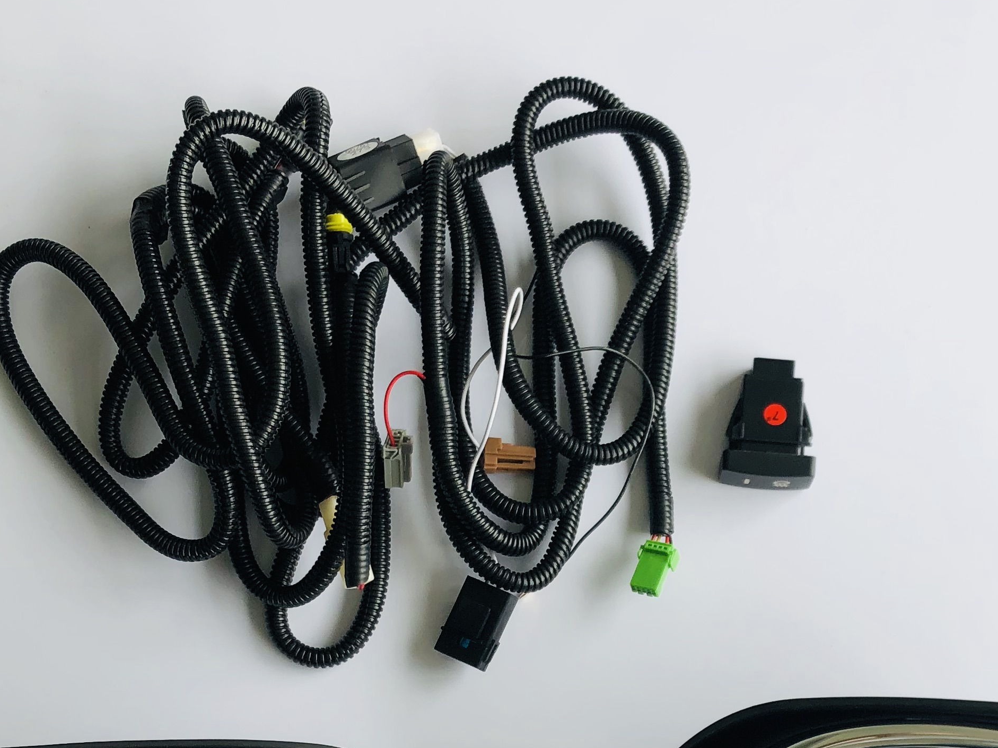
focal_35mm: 60
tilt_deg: -81.0
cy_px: 599
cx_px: 576
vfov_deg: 24.0
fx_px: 1730
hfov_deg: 32.1
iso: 25
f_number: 1.8
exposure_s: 1/120
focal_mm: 4
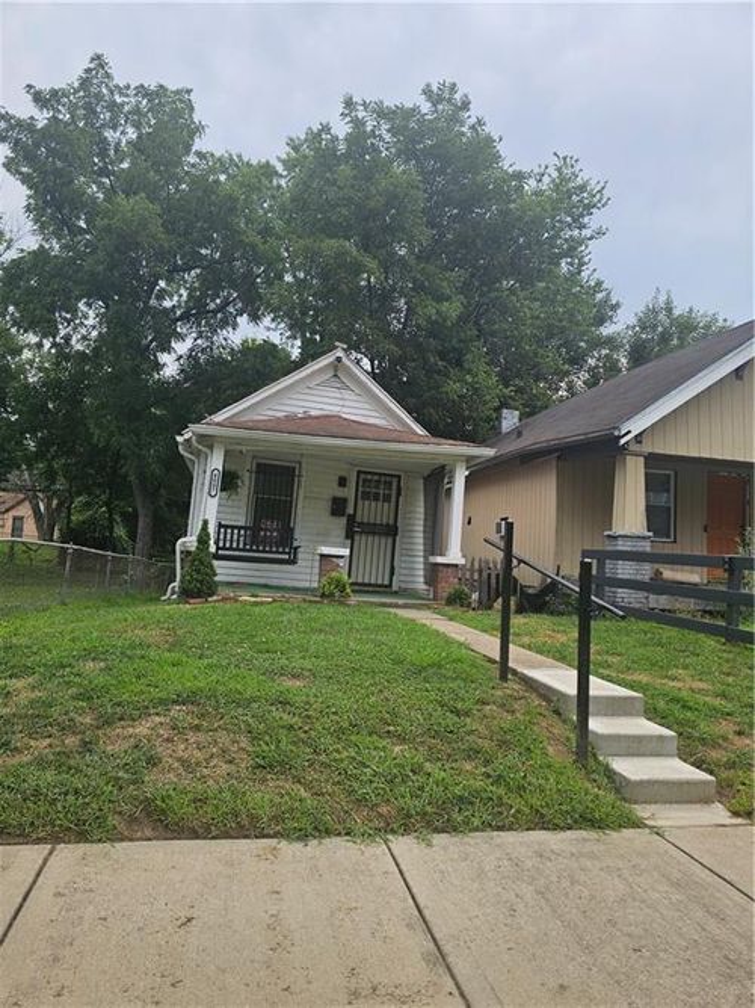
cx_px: 378
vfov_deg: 73.9
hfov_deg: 58.9
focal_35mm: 23
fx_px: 669
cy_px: 504
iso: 10
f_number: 1.7
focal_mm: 6.3
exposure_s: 1/457
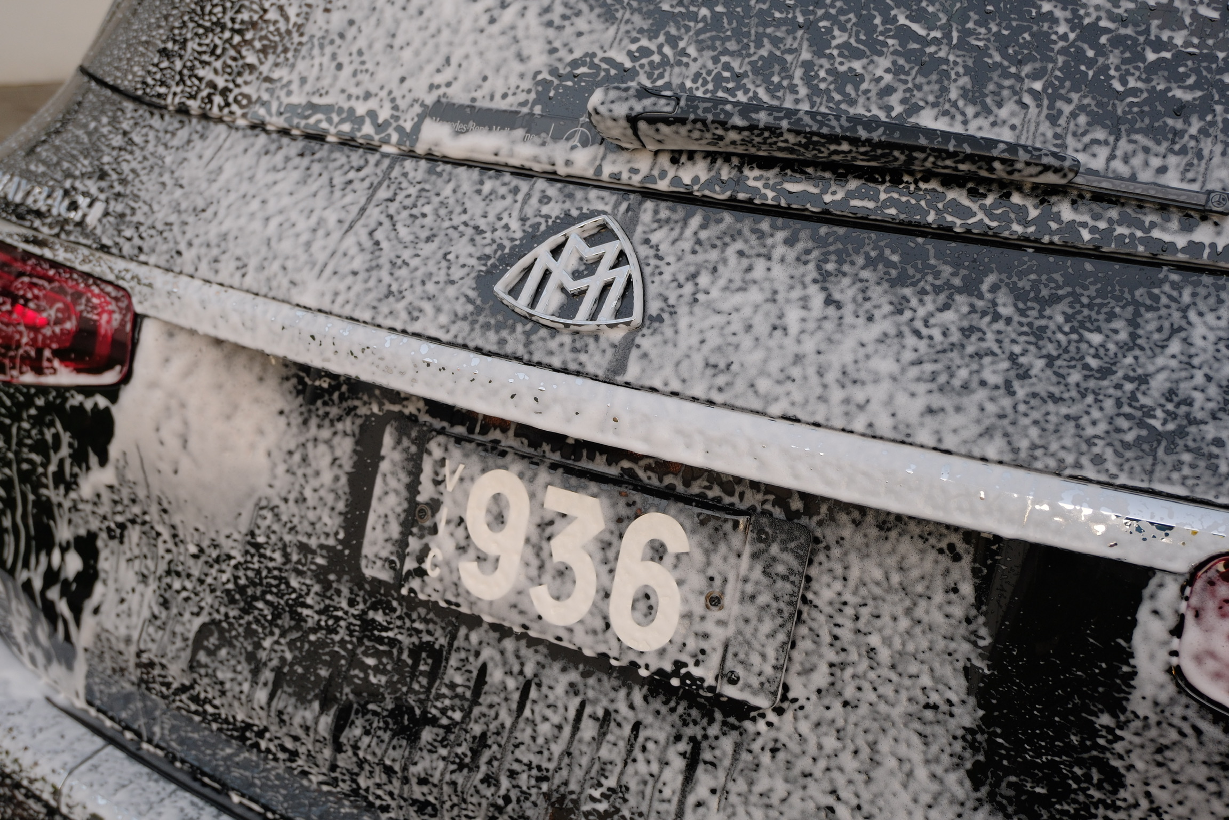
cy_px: 410
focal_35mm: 38
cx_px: 614
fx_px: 1297
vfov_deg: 35.1
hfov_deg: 50.7
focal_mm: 25.6
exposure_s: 1/100
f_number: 4.4
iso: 400
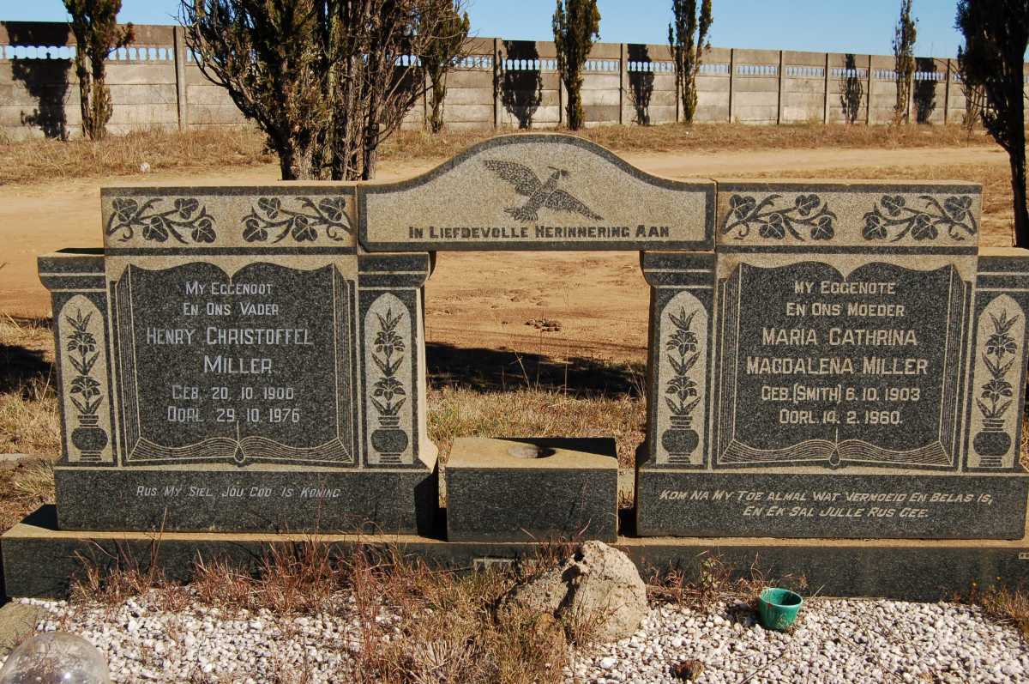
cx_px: 514
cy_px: 342
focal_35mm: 42
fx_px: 1199
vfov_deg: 31.8
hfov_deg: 46.4
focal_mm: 28
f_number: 6.3
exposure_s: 1/500
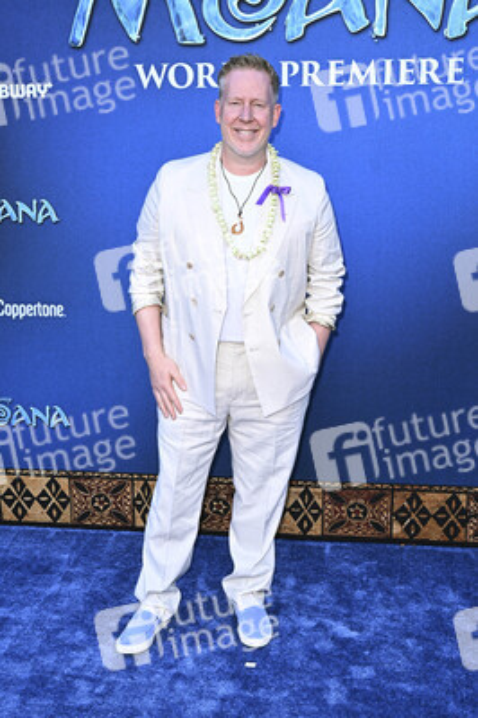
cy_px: 359
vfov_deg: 47.4
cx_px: 239
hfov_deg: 32.6
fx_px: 818
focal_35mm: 41
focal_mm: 41
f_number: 6.3
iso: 800
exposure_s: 1/250
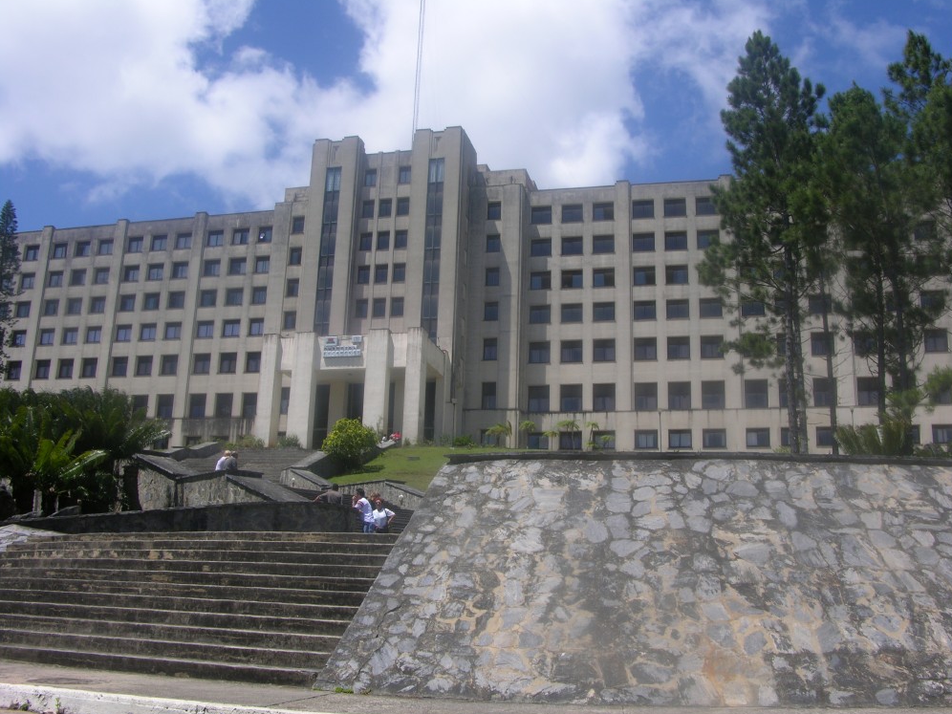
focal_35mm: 36
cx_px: 488
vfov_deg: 39.7
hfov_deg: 51.3
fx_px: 990
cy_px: 360
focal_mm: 8.9
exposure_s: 1/270
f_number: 6.3
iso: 50
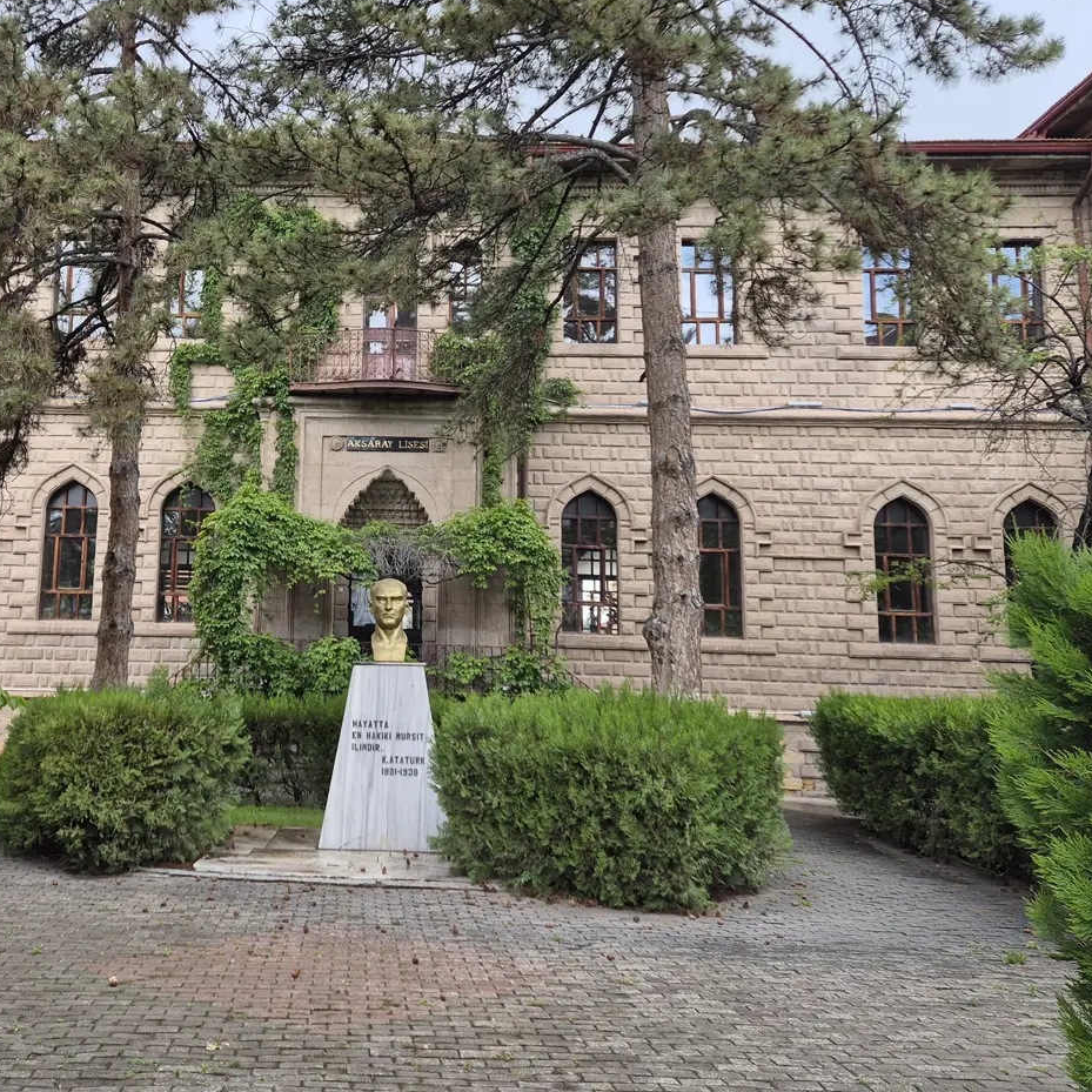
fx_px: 1249
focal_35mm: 35
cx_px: 333
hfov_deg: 46.2
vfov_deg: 47.0
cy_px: 453
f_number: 1.8
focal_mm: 5.4
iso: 25
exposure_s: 1/284
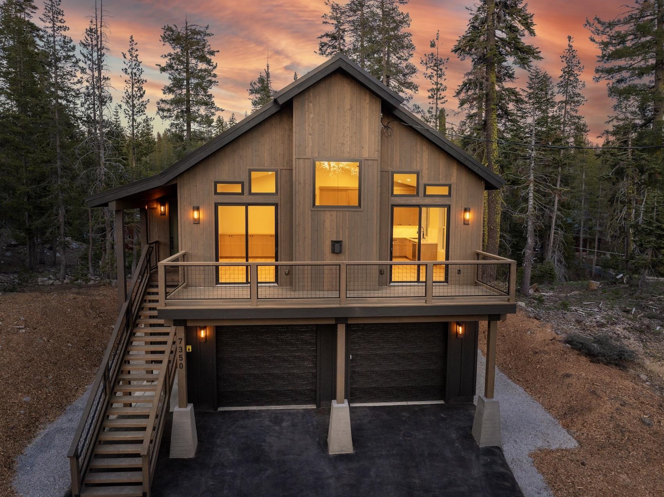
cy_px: 248
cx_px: 332
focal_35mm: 24
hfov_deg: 71.6
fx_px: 460
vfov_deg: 56.8
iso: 200
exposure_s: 1/50
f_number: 3.2
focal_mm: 12.29
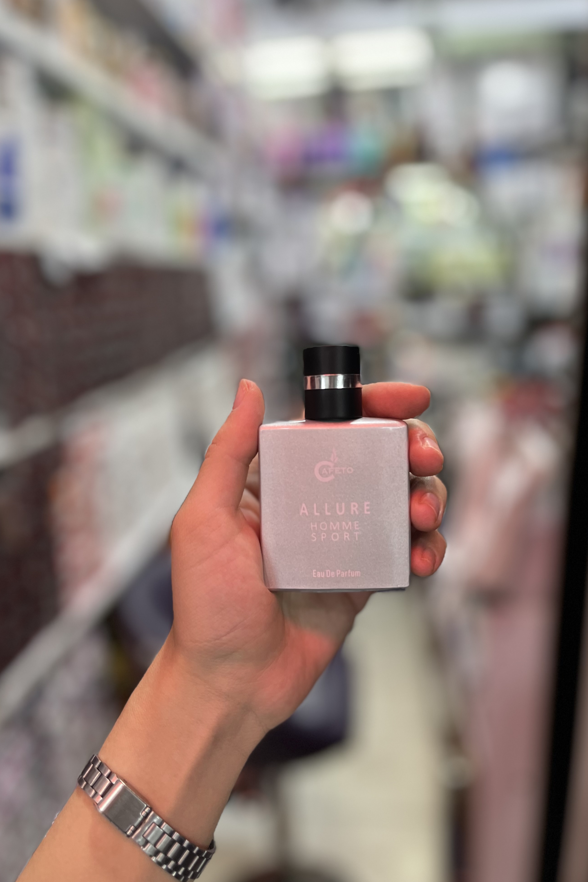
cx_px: 290
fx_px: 686
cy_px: 434
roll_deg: +2.5
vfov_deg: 65.5
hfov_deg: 46.4
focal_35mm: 28
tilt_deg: -12.0
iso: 64
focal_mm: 5.1
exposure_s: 1/100
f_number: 1.6
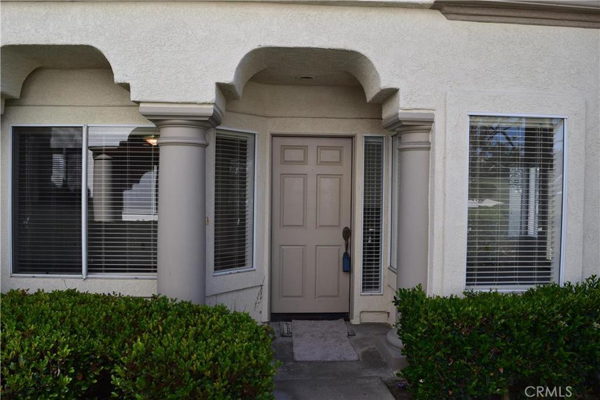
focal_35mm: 27
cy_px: 200
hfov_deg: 67.4
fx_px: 450
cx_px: 300
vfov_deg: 47.9
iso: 400
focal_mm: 18
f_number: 10
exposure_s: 1/250
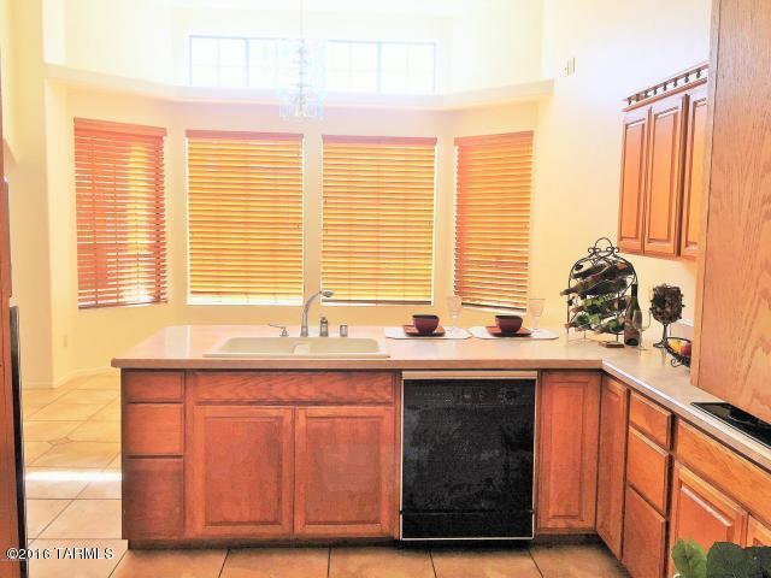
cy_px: 289
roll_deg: -2.4
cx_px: 386
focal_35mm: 29
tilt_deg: -4.6
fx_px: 646
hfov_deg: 61.7
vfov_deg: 48.2
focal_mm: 4.15
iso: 32
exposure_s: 1/150
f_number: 2.2
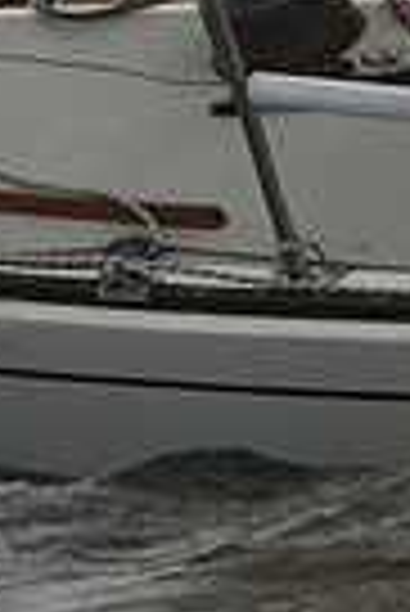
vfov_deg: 1.8
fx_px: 19629
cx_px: 259
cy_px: -378
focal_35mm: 1152
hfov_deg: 1.2
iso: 250
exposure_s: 1/800
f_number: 7.1
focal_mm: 270
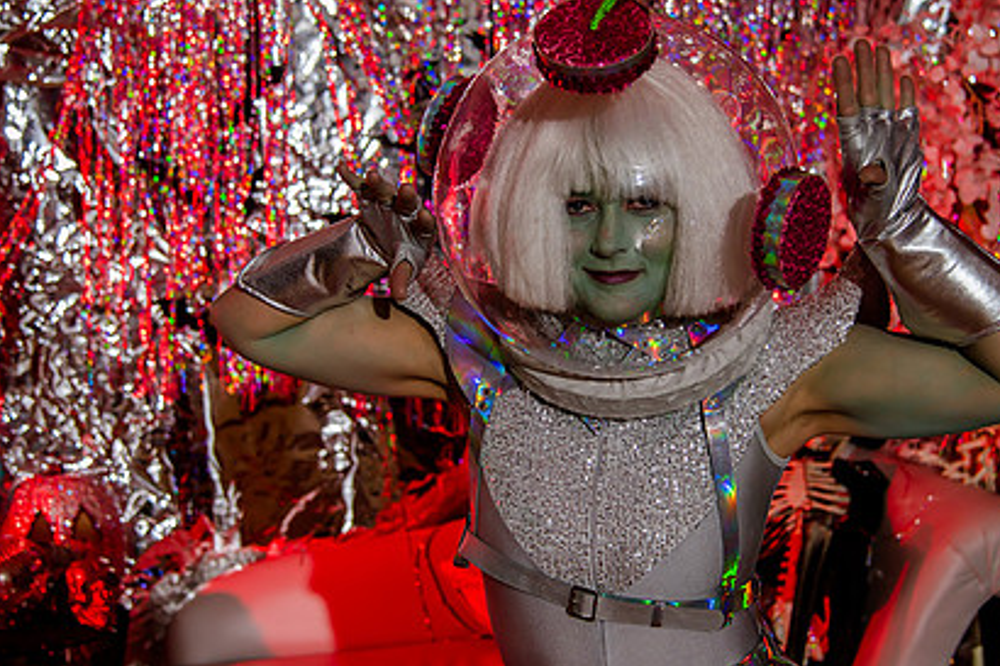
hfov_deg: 30.9
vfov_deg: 20.9
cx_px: 581
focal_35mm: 65
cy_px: 299
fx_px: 1805
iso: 800
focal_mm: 44
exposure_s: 1/160
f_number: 4
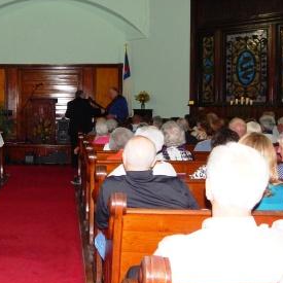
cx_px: 58
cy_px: 115
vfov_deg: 34.6
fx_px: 453
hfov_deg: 33.7
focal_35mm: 49
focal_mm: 6.1
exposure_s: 1/30
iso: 500
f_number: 3.3
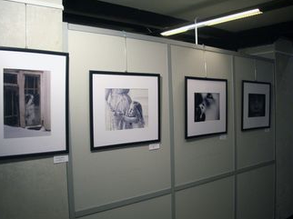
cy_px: 112
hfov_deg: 49.0
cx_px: 140
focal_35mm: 38
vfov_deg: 37.7
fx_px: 321
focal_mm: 5.8
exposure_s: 1/100
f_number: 2.6
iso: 160
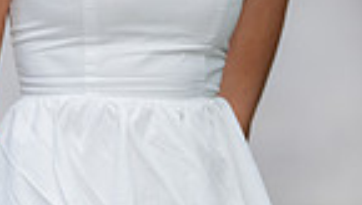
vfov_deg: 2.8
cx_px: 100
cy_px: -50
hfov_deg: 4.9
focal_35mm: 439
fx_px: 4219
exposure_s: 1/250
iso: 160
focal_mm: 135
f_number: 2
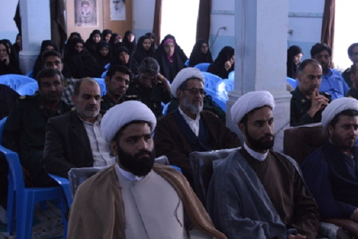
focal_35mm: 63
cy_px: 120
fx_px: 623
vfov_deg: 21.7
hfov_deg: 31.8
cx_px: 238
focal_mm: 31
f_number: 5
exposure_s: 1/100
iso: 1600
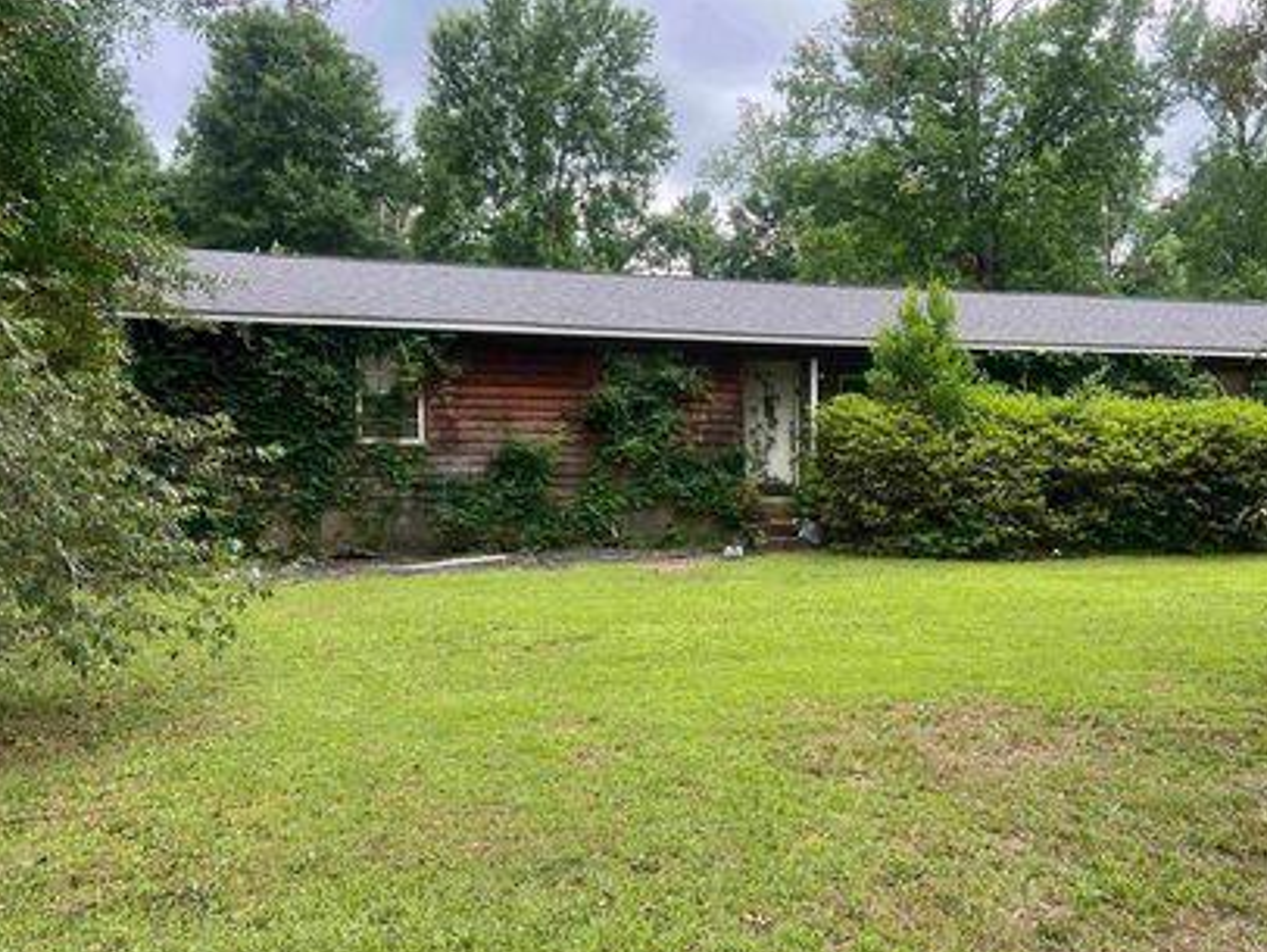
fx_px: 1172
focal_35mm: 32
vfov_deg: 44.1
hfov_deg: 56.3
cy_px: 529
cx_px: 768
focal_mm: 5.7
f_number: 1.5
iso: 50
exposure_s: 1/658
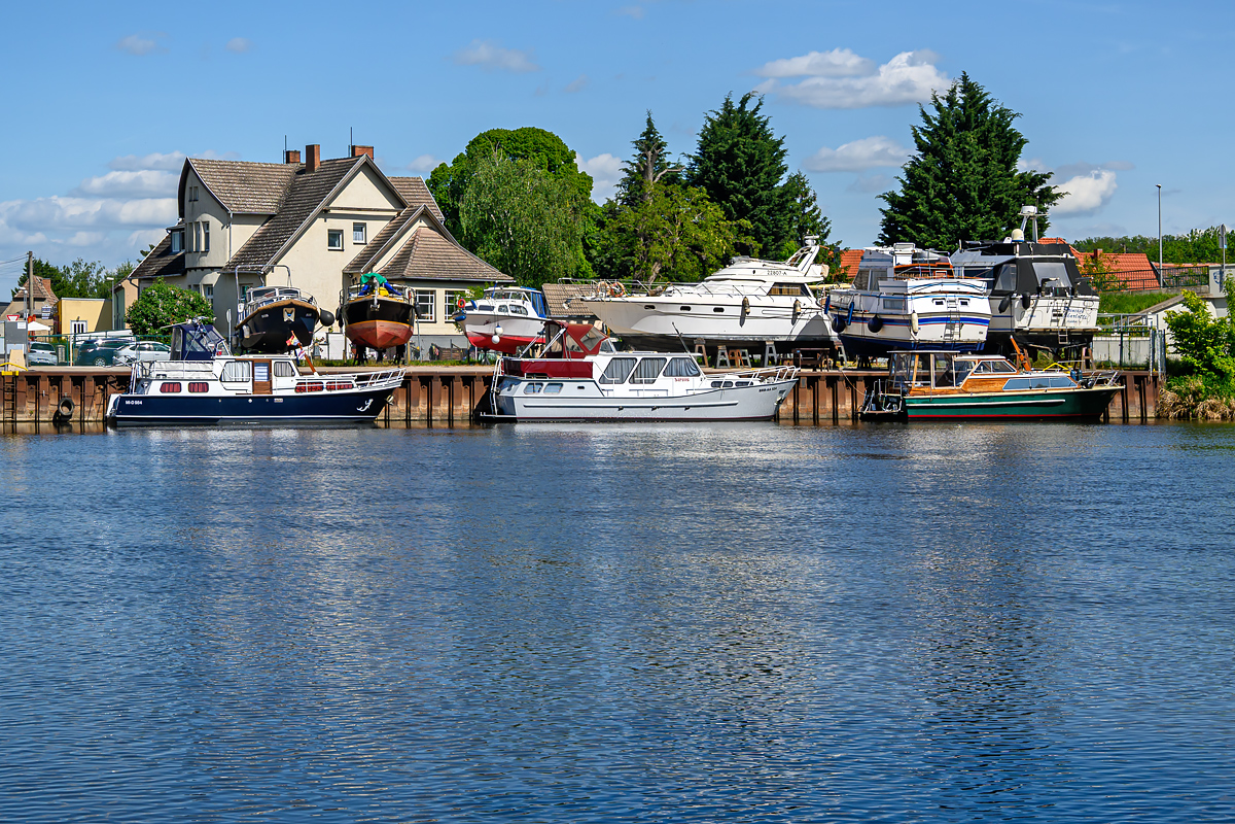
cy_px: 412
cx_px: 618
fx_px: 2315
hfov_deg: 29.9
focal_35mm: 68
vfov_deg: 20.2
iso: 200
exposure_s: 1/1250
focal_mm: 45
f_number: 7.1
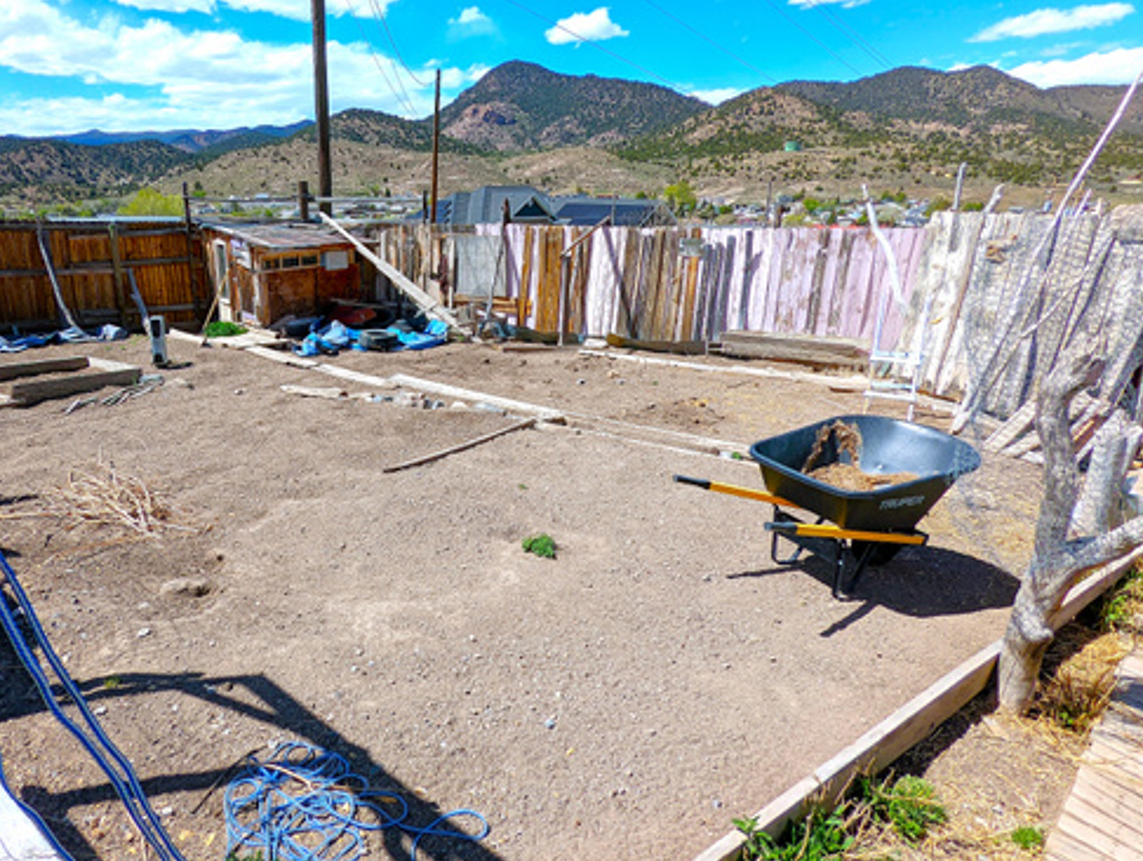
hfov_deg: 77.5
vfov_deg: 63.5
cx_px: 430
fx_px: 694
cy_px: 409
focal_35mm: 21
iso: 48
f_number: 2.2
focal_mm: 2.35
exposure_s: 1/2066
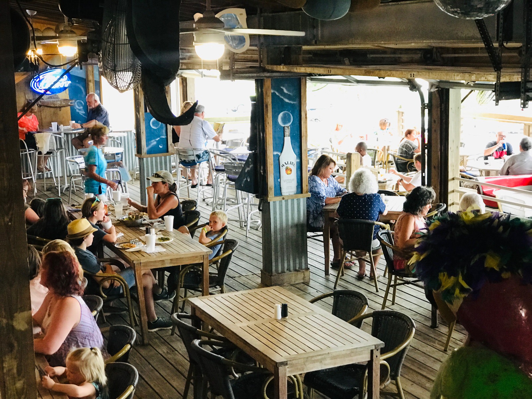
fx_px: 876
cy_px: 200
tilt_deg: -11.8
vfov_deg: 25.7
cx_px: 266
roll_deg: +1.5
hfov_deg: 33.8
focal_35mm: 57
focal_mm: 6.6
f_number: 2.8
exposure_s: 1/60
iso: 400
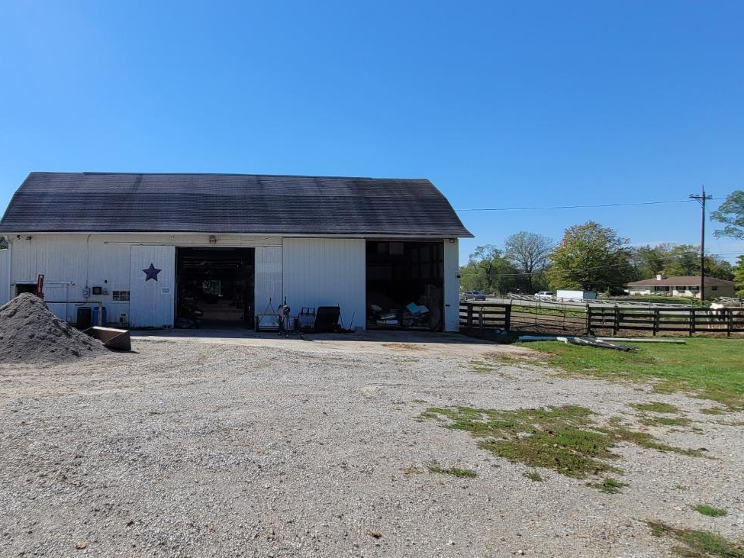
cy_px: 273
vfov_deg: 66.0
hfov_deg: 77.5
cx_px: 216
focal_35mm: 20
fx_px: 430
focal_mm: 2.2
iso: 50
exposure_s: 1/2180
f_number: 2.2
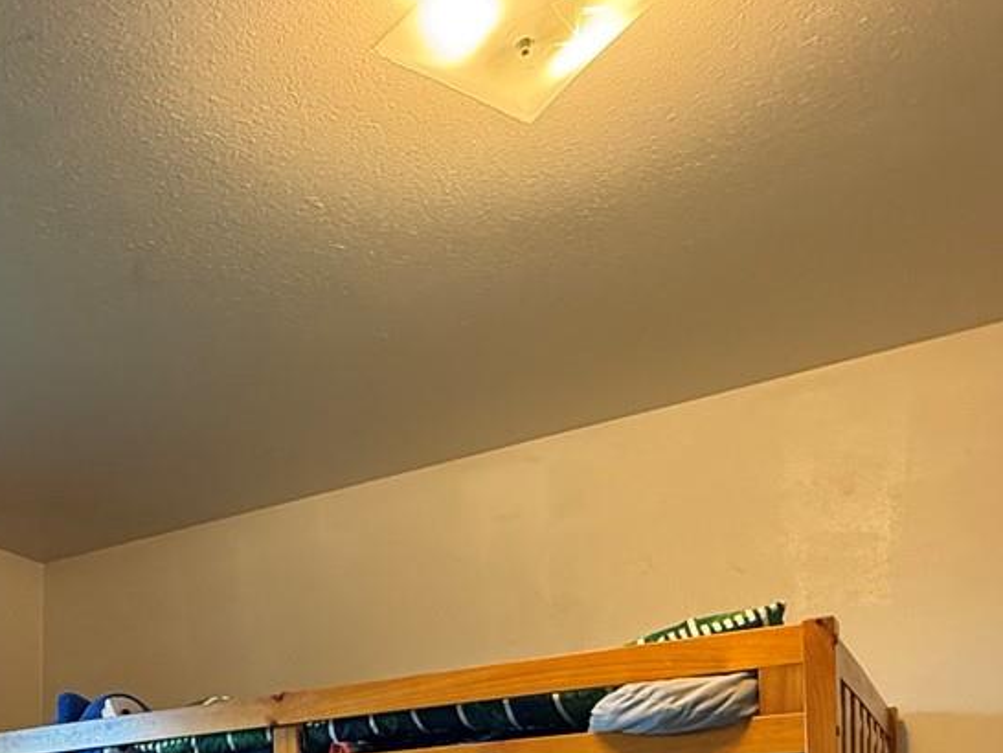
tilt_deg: +2.4
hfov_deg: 43.3
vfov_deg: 30.3
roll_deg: +0.0
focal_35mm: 41
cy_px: 885
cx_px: 182
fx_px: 1188
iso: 500
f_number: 2.2
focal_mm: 2.22
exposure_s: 1/120
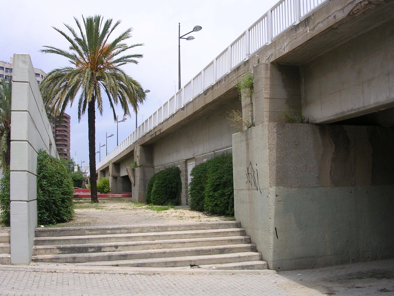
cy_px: 148
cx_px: 197
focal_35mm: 38
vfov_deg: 37.7
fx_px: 433
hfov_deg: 49.0
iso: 50
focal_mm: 5.8
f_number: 5.6
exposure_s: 1/301
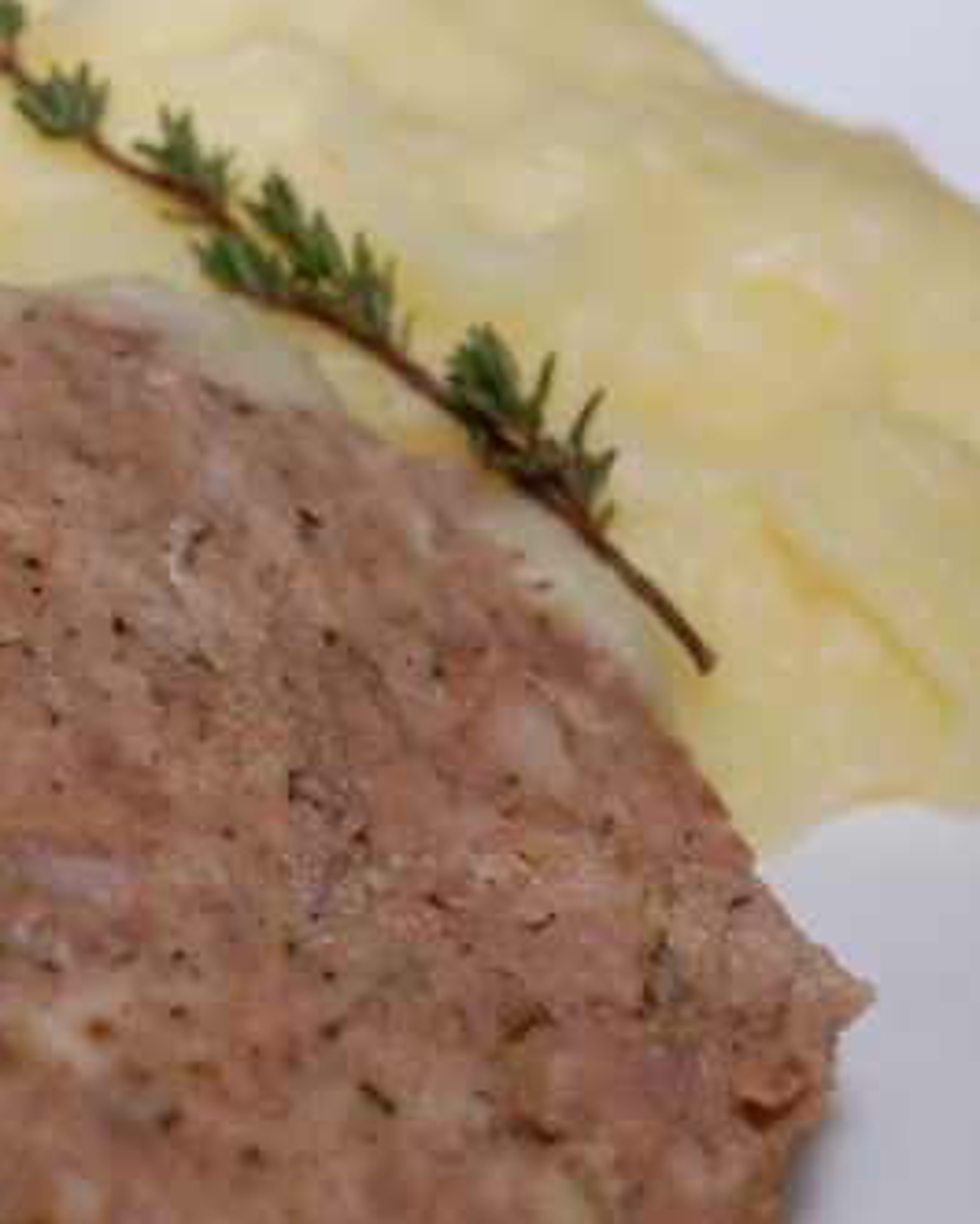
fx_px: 4530
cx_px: 170
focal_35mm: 125
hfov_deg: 12.3
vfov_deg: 15.4
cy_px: 725
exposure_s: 1/60
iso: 200
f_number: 5.3
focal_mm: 46
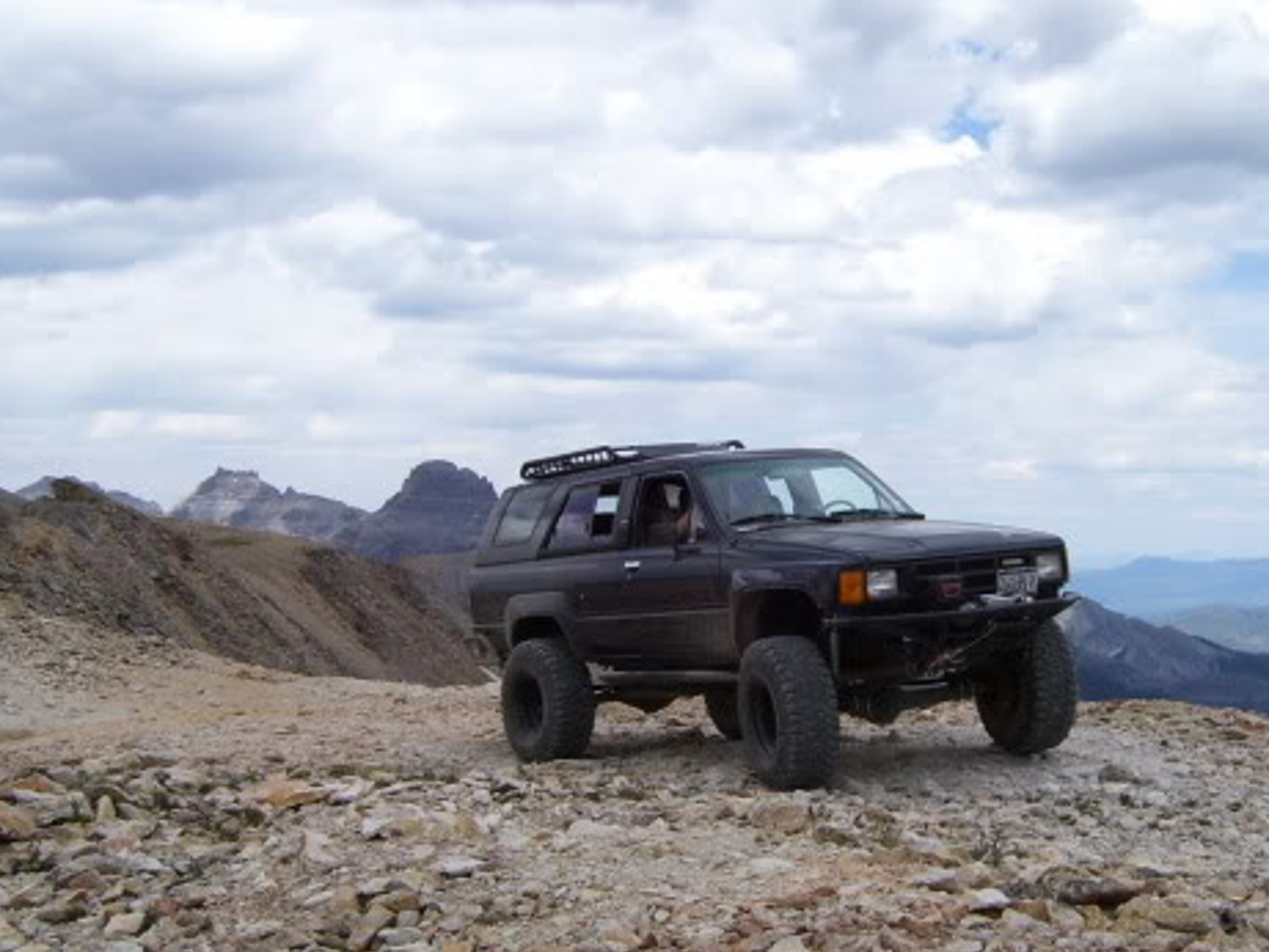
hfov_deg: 38.0
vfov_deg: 29.1
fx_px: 1833
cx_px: 751
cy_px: 526
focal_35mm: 50
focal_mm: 6
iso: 80
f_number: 4.8
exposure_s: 1/500
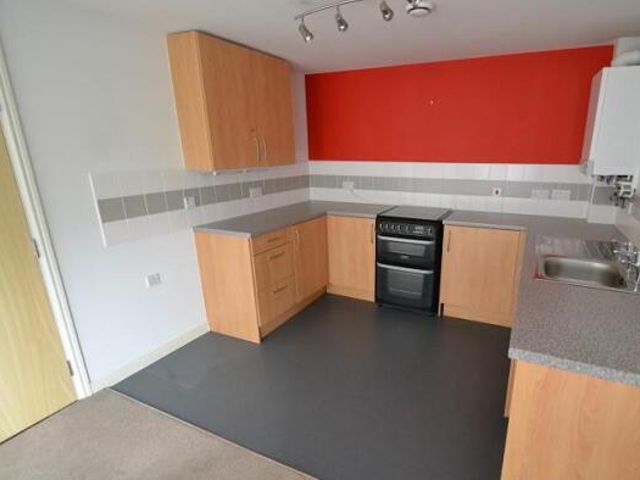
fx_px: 333
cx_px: 393
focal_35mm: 18
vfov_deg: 71.6
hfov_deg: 86.3
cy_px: 247
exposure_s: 1/60
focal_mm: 10
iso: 2500
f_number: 3.5
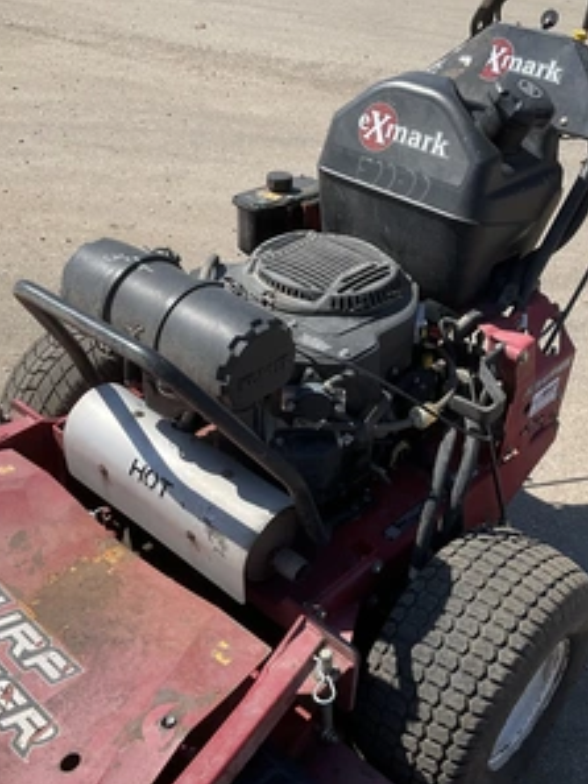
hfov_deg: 36.8
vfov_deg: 47.8
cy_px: 393
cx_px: 316
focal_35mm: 39
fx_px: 883
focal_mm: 3
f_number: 1.8
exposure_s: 1/1342
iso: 25
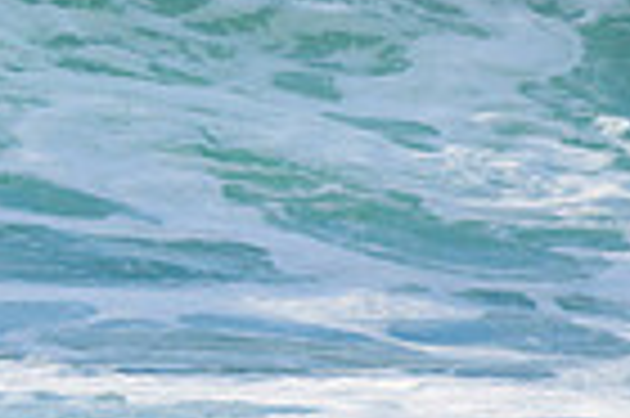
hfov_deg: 0.8
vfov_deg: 0.5
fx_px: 44520
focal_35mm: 2547
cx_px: -679
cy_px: -52
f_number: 5.6
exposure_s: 1/2000
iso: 280
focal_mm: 500
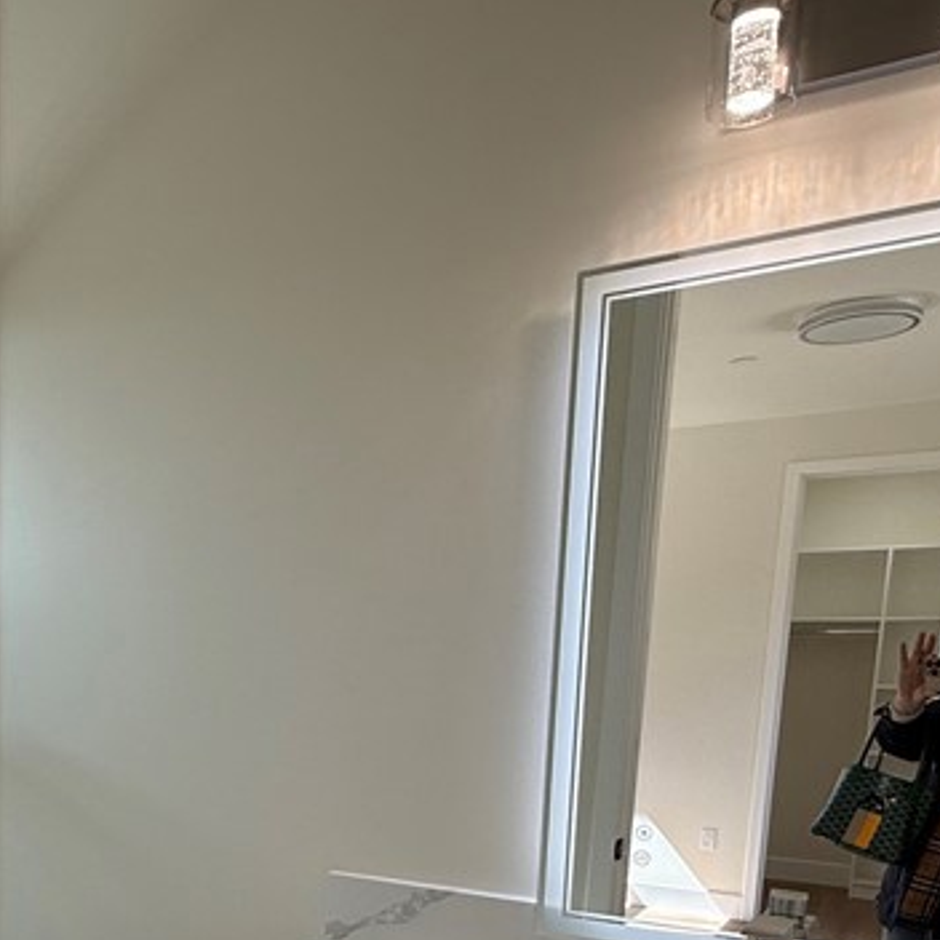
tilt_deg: -7.7
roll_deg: -0.8
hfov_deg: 42.1
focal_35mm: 36
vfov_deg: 43.0
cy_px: 804
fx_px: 1106
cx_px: 83
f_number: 2.2
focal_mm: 2.22
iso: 64
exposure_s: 1/171
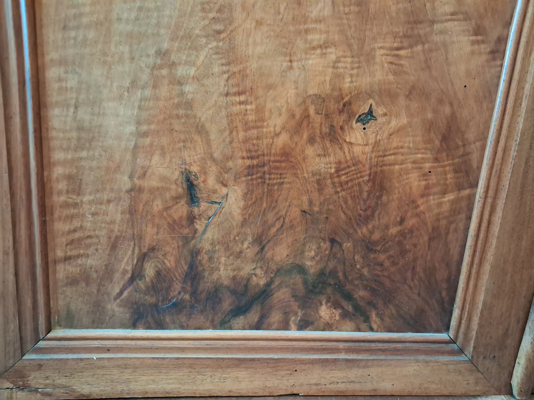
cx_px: 267
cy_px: 200
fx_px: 417
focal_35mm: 27
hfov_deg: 65.3
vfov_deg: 51.4
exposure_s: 1/20
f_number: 1.8
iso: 1600
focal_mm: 4
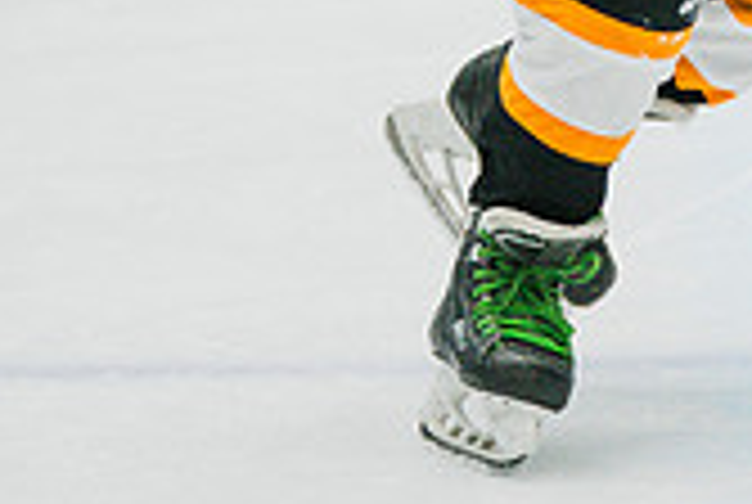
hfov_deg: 2.7
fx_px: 16197
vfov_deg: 1.8
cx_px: 1039
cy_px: -425
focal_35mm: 774
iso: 3200
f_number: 3.2
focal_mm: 197
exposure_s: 1/1600
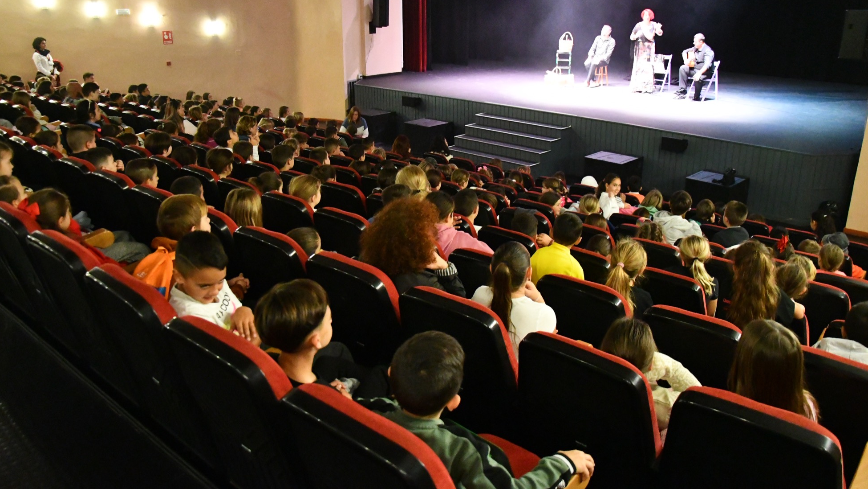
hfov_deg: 66.1
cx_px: 433
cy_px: 223
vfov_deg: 40.1
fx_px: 667
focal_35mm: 29
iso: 12800
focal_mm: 18
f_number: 3.5
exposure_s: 1/60
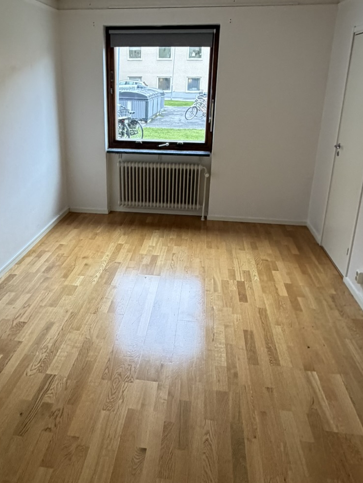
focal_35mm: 29
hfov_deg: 47.9
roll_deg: +1.0
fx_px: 405
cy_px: 213
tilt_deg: -19.3
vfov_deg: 61.5
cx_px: 142
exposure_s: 1/100
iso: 250
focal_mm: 2.22
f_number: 2.2
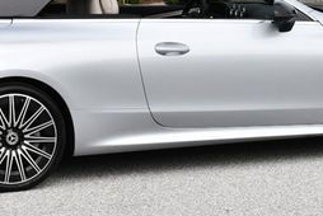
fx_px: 1311
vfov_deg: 9.3
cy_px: -11
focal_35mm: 146
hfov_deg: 14.0
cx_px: 163
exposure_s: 1/250
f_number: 8
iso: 125
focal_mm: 29
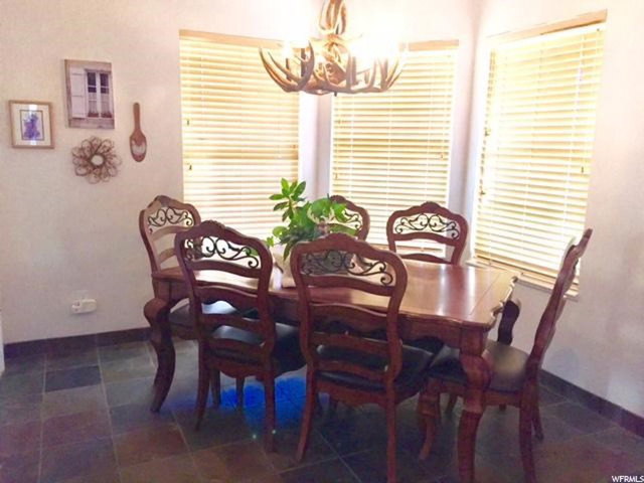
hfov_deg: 61.7
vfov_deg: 48.2
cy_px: 242
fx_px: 540
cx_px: 322
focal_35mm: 29
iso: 200
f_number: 2.2
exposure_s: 1/30
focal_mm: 4.15
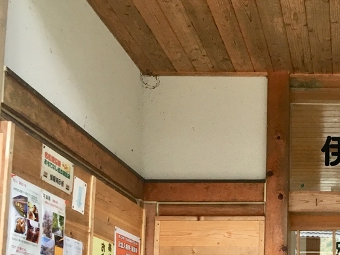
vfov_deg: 21.2
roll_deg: +0.8
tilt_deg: +7.2
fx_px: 659
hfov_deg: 26.9
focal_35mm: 67
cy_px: 259
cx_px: 360
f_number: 2.2
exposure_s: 1/30
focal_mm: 4.15
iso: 40
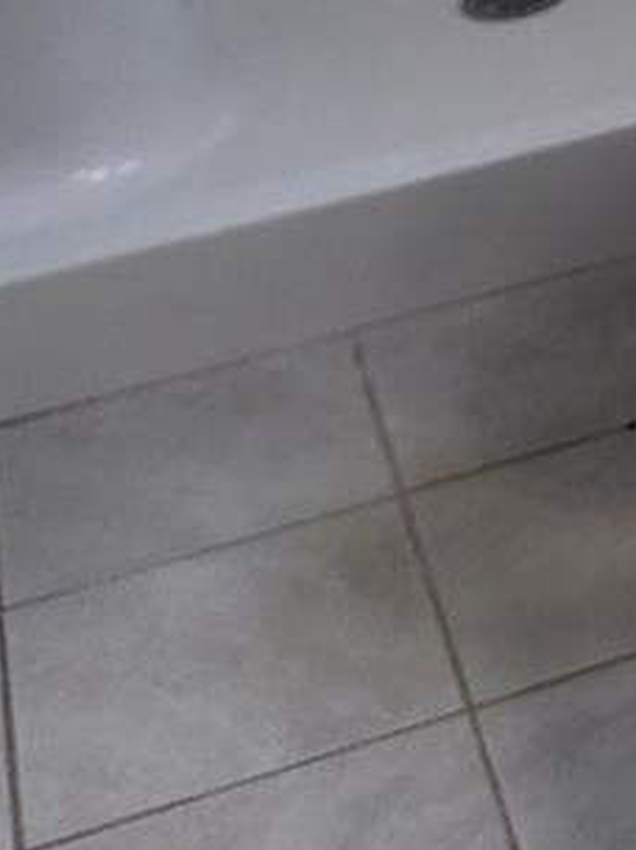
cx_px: 1398
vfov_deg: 13.5
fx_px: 2848
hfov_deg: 11.2
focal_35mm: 116
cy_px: -1034
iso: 64
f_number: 1.8
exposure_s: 1/180
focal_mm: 6.4
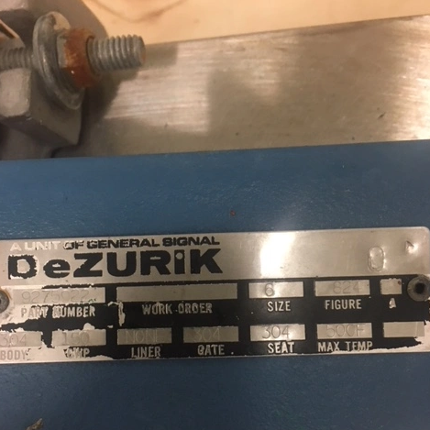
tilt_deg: -85.9
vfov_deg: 47.0
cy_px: 249
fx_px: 492
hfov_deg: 47.2
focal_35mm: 35
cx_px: 215
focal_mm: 4.15
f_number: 2.2
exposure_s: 1/30
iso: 160
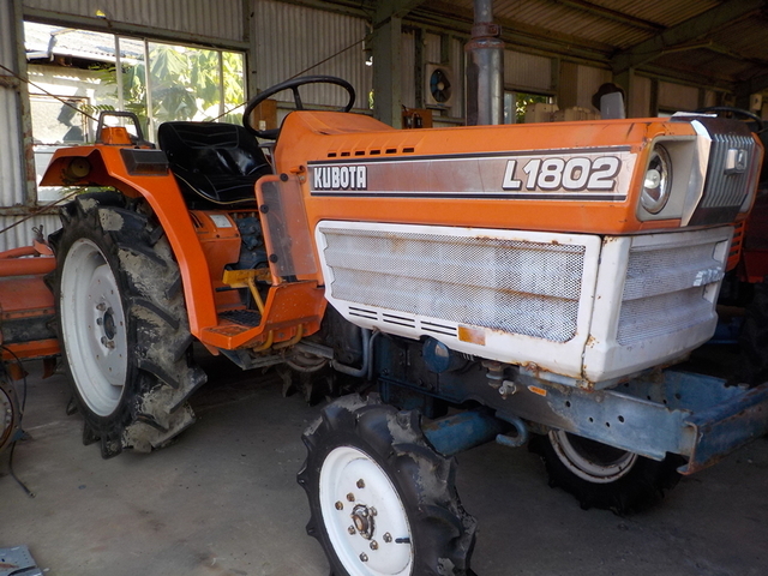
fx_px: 666
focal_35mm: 30
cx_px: 384
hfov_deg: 60.0
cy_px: 288
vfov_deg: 46.8
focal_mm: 4.1
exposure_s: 1/160
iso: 125
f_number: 3.3
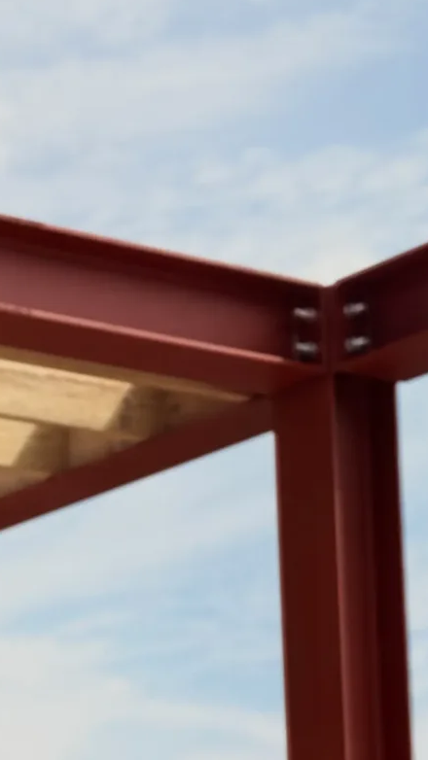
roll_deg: +1.5
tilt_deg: +8.7
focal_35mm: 137
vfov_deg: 15.2
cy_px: 881
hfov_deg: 8.8
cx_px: 18
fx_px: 2763
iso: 64
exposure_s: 1/4329
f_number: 1.78
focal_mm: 6.76
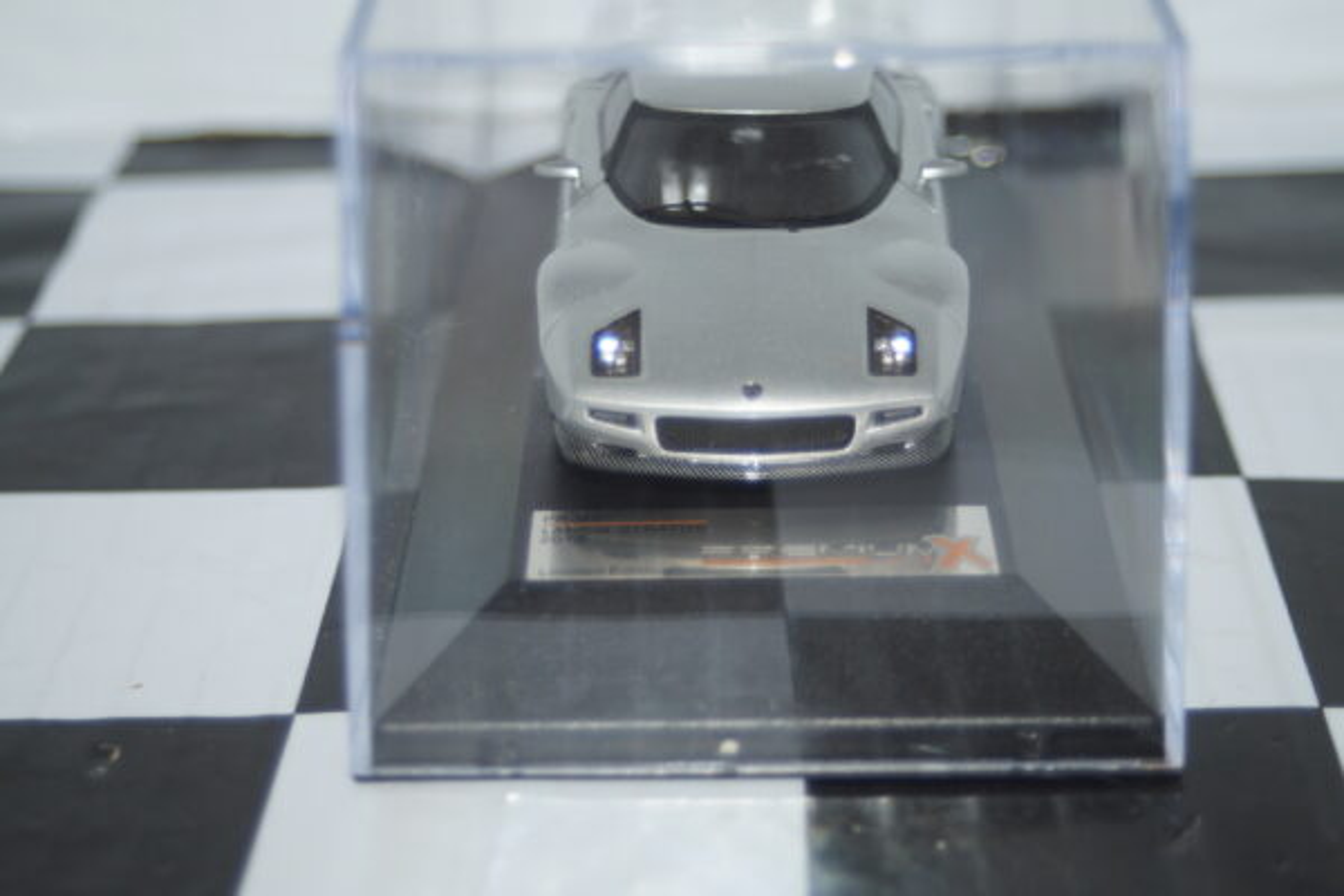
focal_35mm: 82
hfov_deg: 24.6
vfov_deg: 16.6
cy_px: 448
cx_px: 672
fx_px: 3080
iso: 200
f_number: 5
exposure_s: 1/100
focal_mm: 55
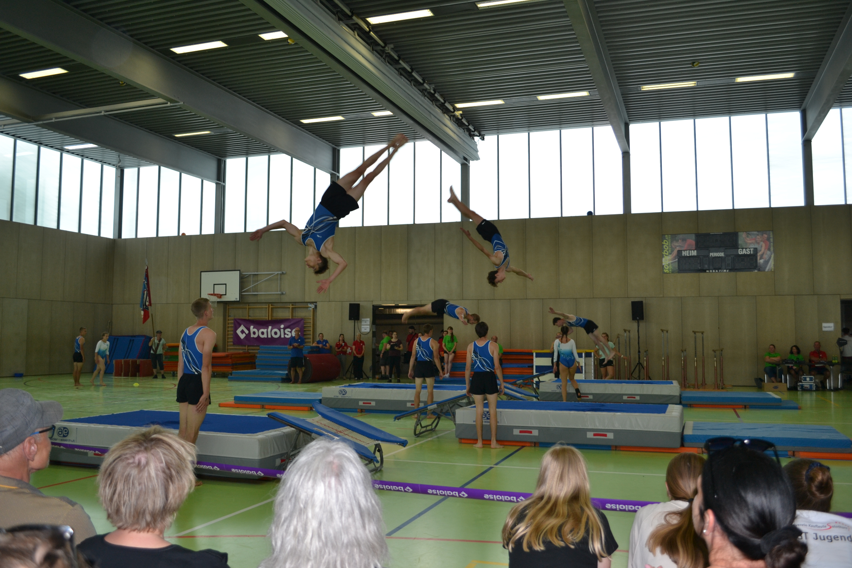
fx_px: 710
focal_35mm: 30
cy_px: 284
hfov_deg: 61.9
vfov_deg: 43.6
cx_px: 426
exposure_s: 1/125
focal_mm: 20
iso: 160
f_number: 4
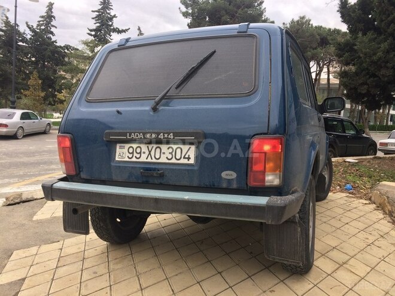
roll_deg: -5.6
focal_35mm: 29
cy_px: 148
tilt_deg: -6.4
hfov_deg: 61.7
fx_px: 331
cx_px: 198
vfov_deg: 48.2
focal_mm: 4.15
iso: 32
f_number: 2.2
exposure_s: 1/108
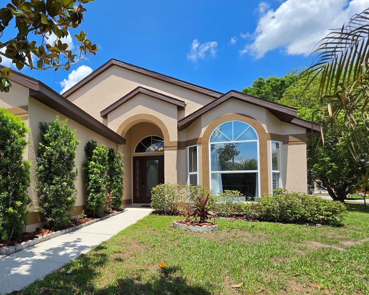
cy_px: 174
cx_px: 110
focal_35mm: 21
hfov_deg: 74.1
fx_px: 229
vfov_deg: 65.0
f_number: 1.9
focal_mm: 2.2
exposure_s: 1/1677
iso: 32
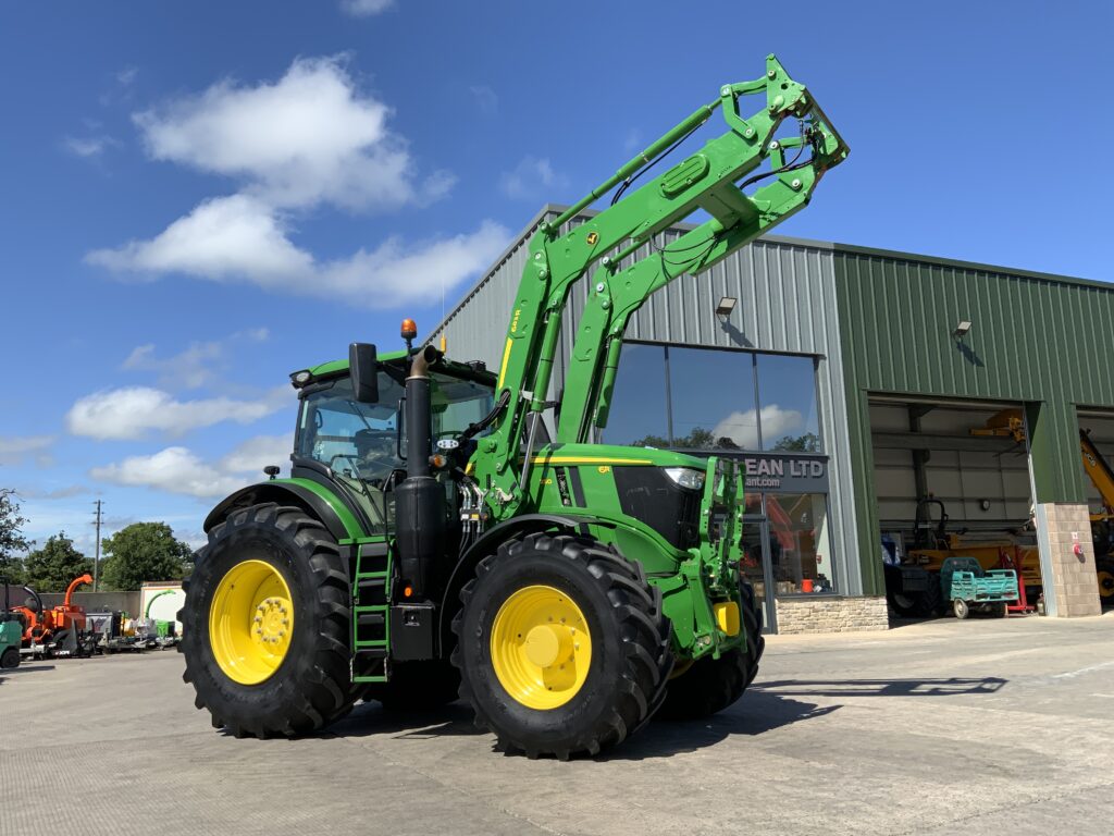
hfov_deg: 61.7
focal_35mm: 29
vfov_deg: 48.2
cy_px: 418
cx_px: 557
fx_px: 933
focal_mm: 3
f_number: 1.8
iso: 16
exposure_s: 1/1626
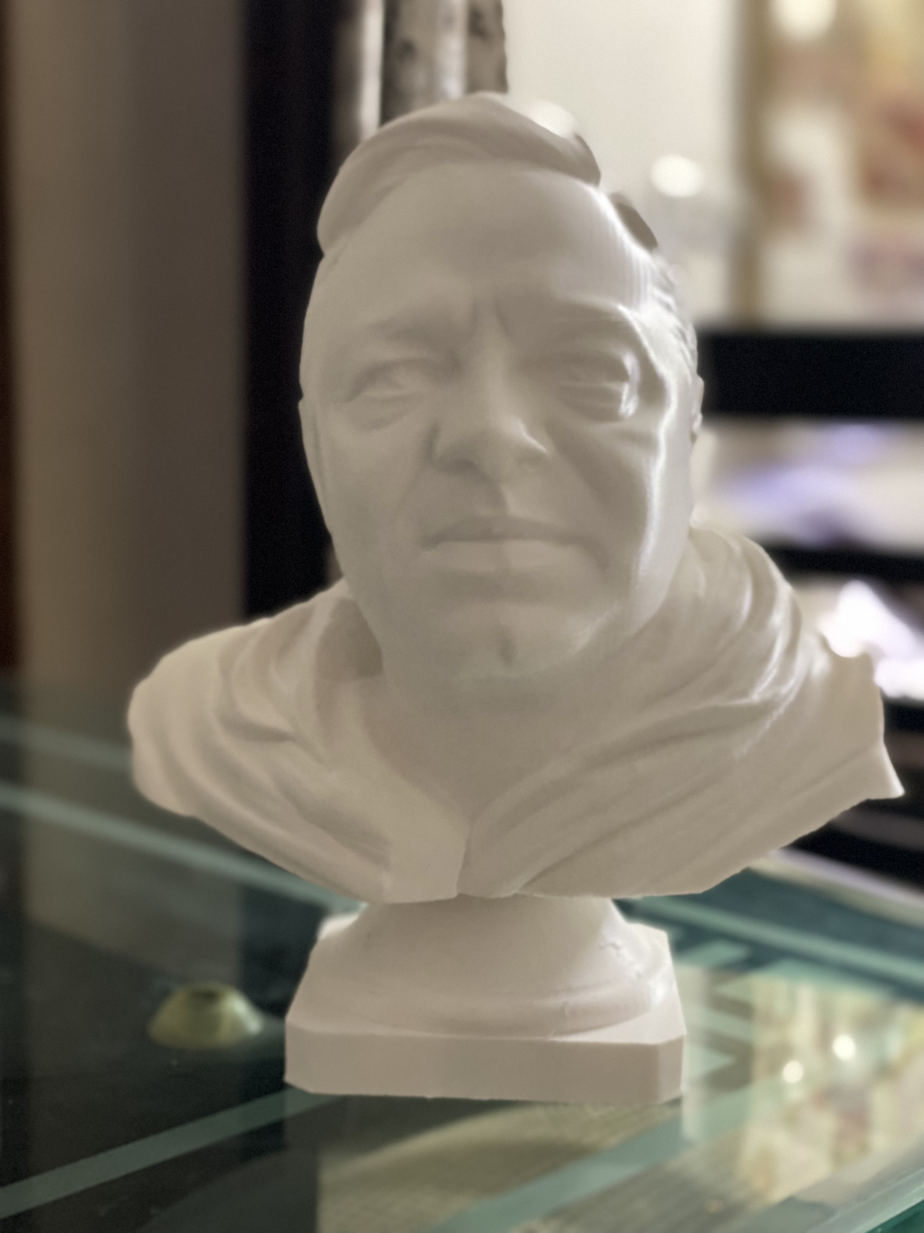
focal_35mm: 52
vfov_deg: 36.8
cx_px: 462
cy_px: 616
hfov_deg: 28.0
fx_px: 1851
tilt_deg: -7.8
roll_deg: -1.4
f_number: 2
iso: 400
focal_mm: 6
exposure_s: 1/20
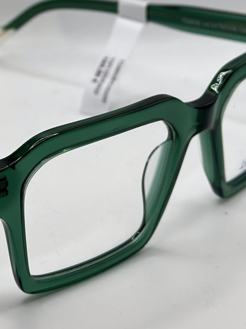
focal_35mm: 112
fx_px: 1061
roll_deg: +0.0
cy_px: 54
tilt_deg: -31.7
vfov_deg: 17.4
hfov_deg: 13.1
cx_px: 25
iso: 80
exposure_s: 1/779
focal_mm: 6.86
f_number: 1.78
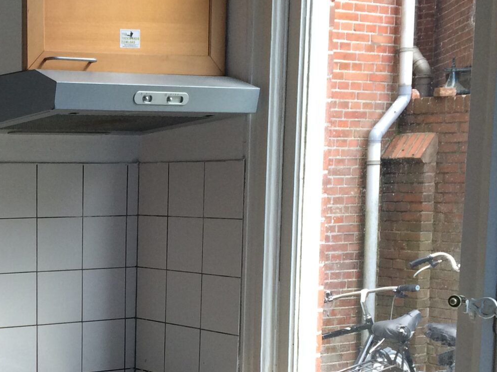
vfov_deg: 19.3
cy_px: 324
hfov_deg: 24.4
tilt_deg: -9.0
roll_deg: +0.8
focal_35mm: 75
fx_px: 1077
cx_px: -35
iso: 64
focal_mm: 4.15
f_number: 2.2
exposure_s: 1/120
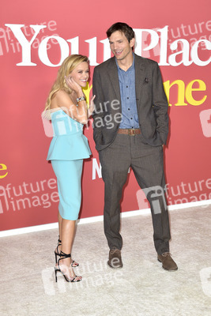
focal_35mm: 42
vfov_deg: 46.4
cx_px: 106
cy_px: 158
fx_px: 369
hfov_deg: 31.9
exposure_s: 1/250
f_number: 6.3
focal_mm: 42
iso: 640
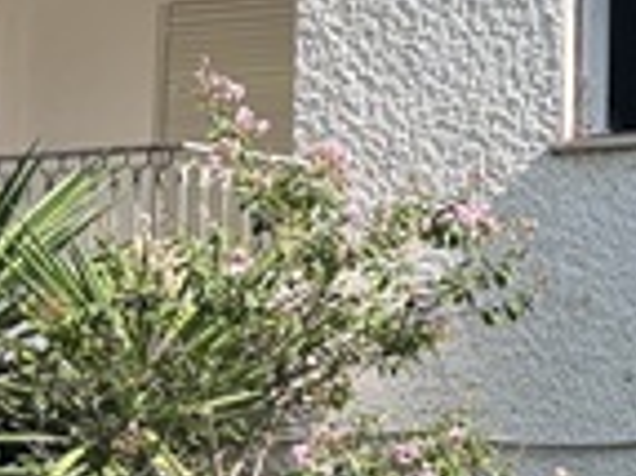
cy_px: 205
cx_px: 1050
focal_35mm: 182
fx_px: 3341
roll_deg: +0.0
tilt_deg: +5.5
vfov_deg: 8.1
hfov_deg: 10.4
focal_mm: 5.96
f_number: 1.6
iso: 50
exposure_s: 1/1642
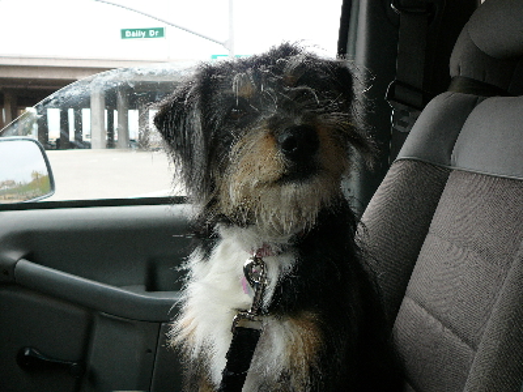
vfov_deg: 40.7
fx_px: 529
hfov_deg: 52.6
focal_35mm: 35
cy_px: 196
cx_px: 262
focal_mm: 5.2
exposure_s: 1/125
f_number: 2.8
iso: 80
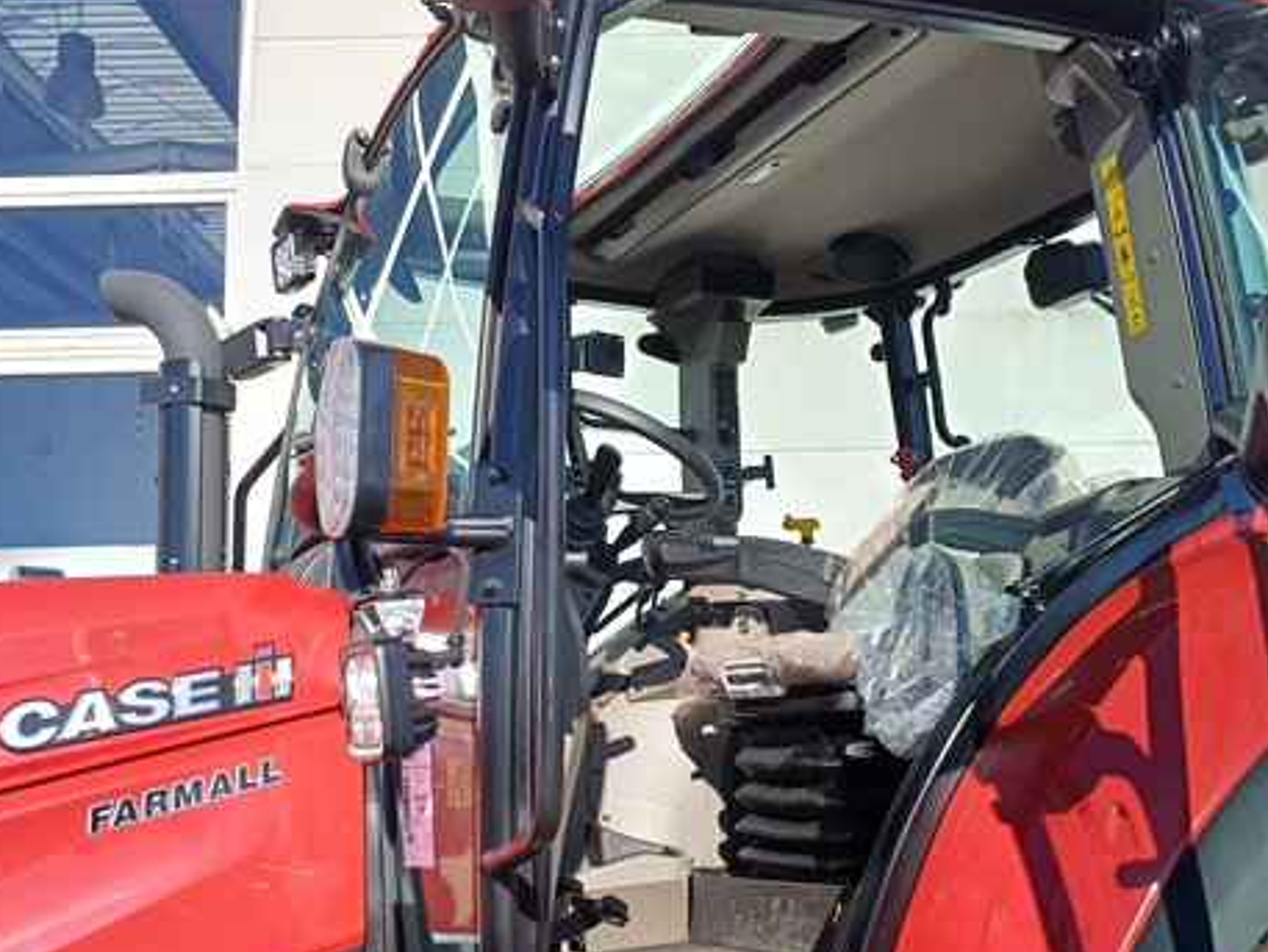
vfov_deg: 40.5
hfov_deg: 52.4
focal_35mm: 35
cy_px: 588
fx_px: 1282
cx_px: 735
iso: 50
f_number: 1.8
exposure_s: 1/1024
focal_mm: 4.65
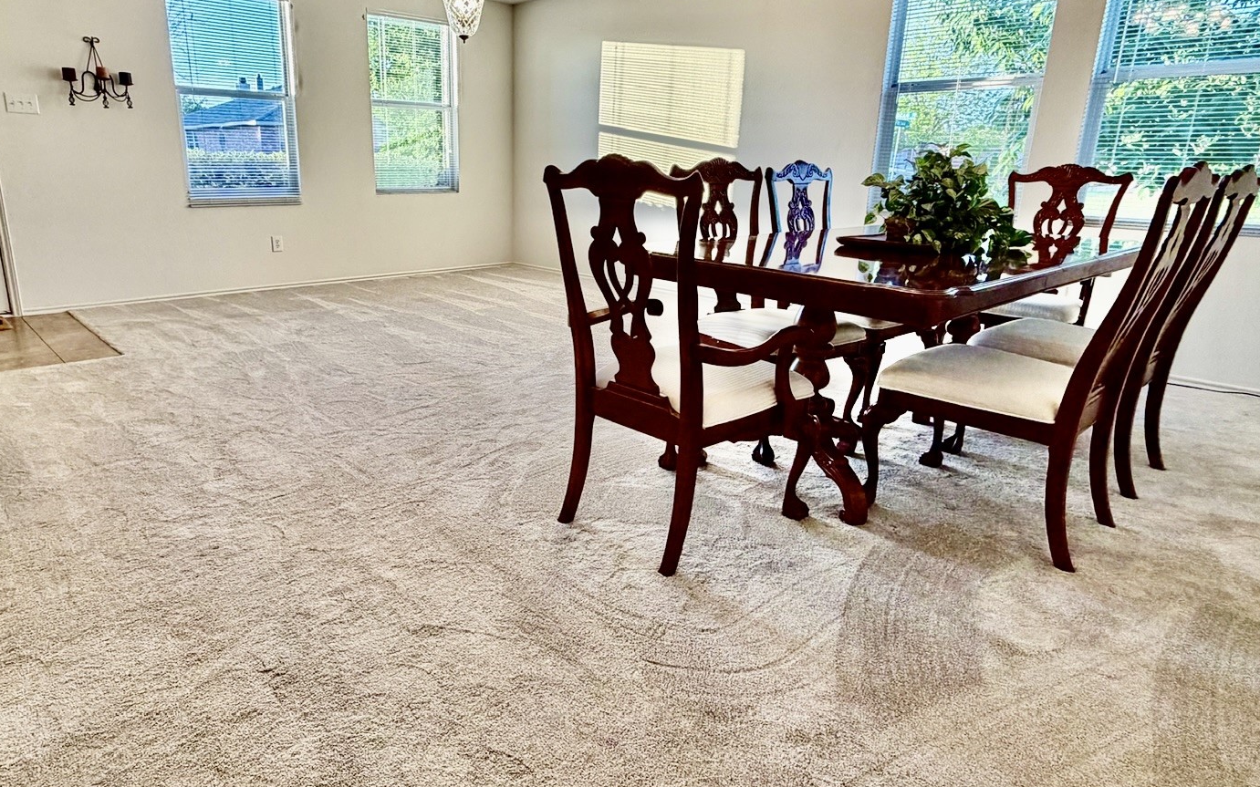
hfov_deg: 79.4
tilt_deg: -15.7
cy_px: 372
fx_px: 755
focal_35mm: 22
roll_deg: -0.7
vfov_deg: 55.0
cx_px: 558
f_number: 2.2
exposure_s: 1/120
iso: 200
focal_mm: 2.22
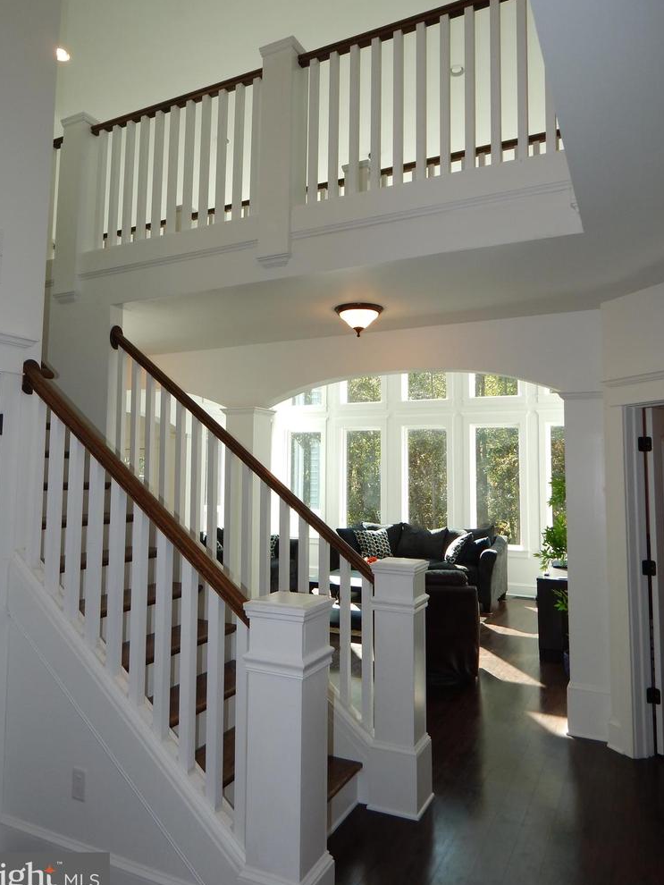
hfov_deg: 56.8
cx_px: 315
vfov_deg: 71.5
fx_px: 614
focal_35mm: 24
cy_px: 421
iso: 125
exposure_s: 1/160
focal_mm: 4
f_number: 3
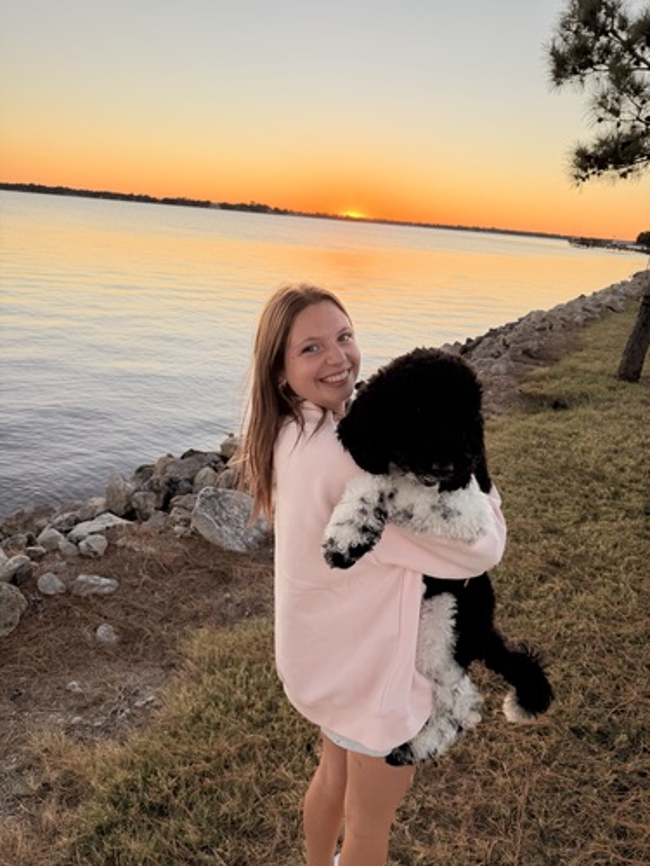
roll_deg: -4.3
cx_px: 325
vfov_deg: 71.6
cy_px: 433
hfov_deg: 56.8
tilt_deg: -17.1
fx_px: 601
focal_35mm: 24
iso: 100
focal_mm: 6.76
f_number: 1.78
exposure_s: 1/484
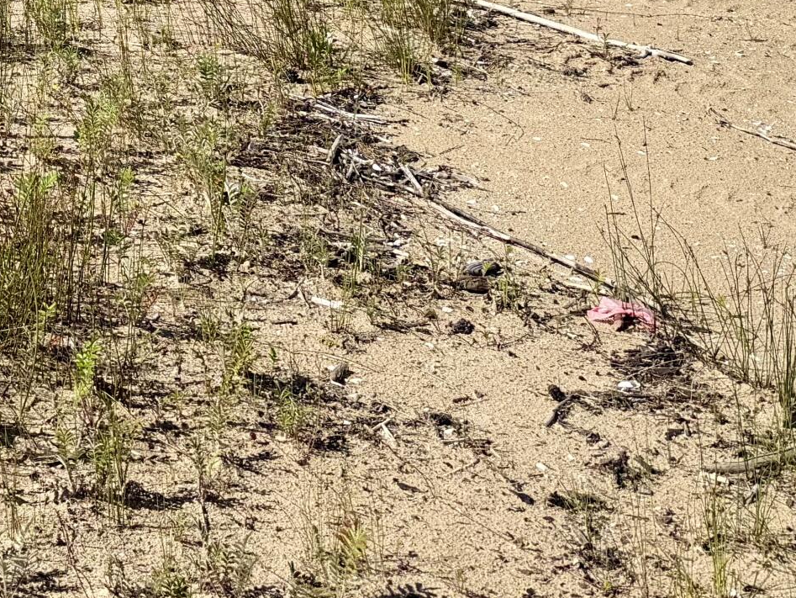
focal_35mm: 76
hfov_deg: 21.9
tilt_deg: -3.8
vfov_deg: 17.5
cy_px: -288
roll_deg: +1.4
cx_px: -350
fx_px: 1748
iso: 80
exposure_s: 1/4975
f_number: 1.78
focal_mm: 6.76
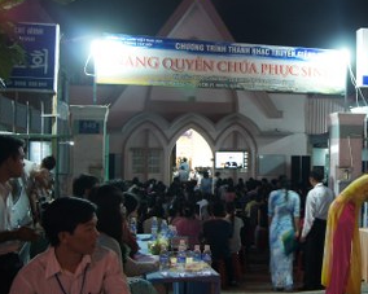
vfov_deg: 30.8
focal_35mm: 49
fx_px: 533
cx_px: 323
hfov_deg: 36.0
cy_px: 136
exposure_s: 1/8
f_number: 3.5
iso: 400
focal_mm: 18
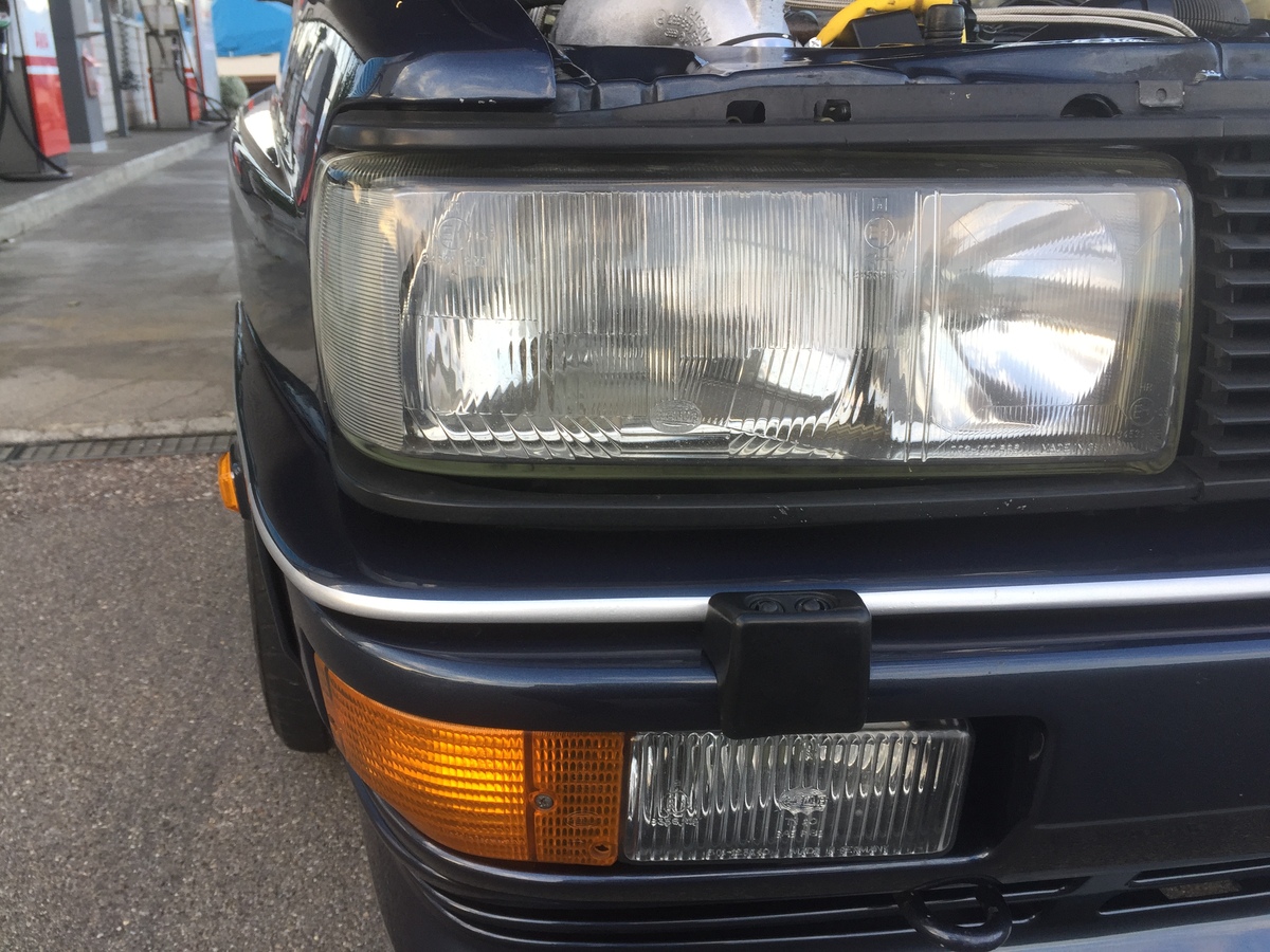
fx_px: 1064
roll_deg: -1.7
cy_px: 476
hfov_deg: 61.7
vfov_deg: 48.2
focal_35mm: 29
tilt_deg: -20.3
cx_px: 635
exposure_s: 1/100
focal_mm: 4.15
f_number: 2.2
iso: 32
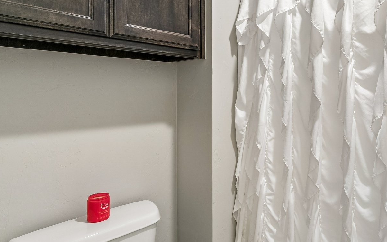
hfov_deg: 66.1
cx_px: 290
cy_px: 99
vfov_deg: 47.4
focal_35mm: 26
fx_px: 274
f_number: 6.3
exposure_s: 1/20
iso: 200
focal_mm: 10
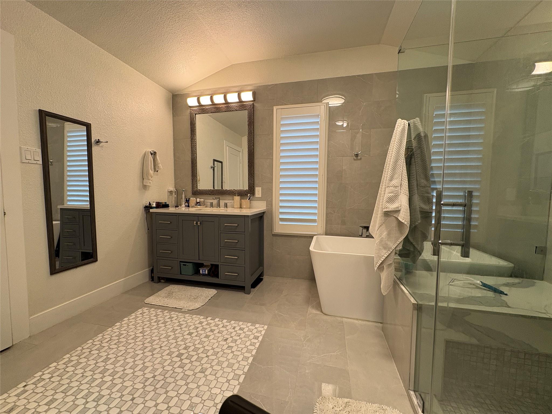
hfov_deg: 102.1
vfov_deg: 85.7
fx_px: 223
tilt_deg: -3.5
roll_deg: -0.1
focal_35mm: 14
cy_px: 207
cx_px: 276
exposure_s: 1/120
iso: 200
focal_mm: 2.22
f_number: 2.2
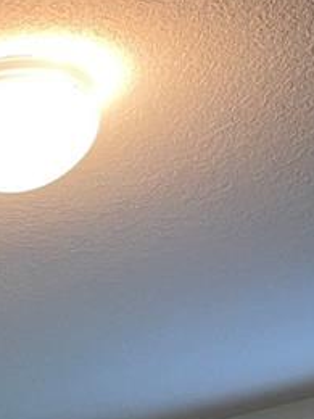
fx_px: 1451
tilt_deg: -5.3
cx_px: -287
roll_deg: -2.3
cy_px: 920
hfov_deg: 11.3
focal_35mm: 120
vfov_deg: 13.3
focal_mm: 5.1
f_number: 1.6
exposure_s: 1/60
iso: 125
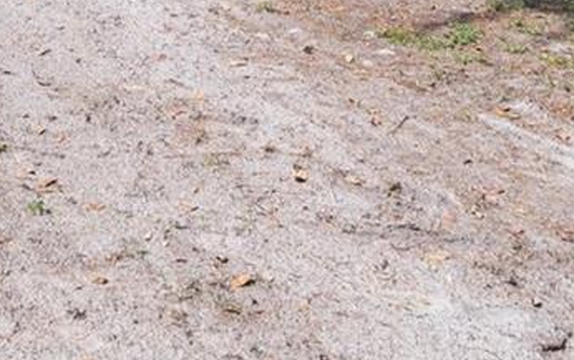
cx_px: -61
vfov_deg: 14.2
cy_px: -319
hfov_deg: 24.1
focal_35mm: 80
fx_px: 1253
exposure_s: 1/200
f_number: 8
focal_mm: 17
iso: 320
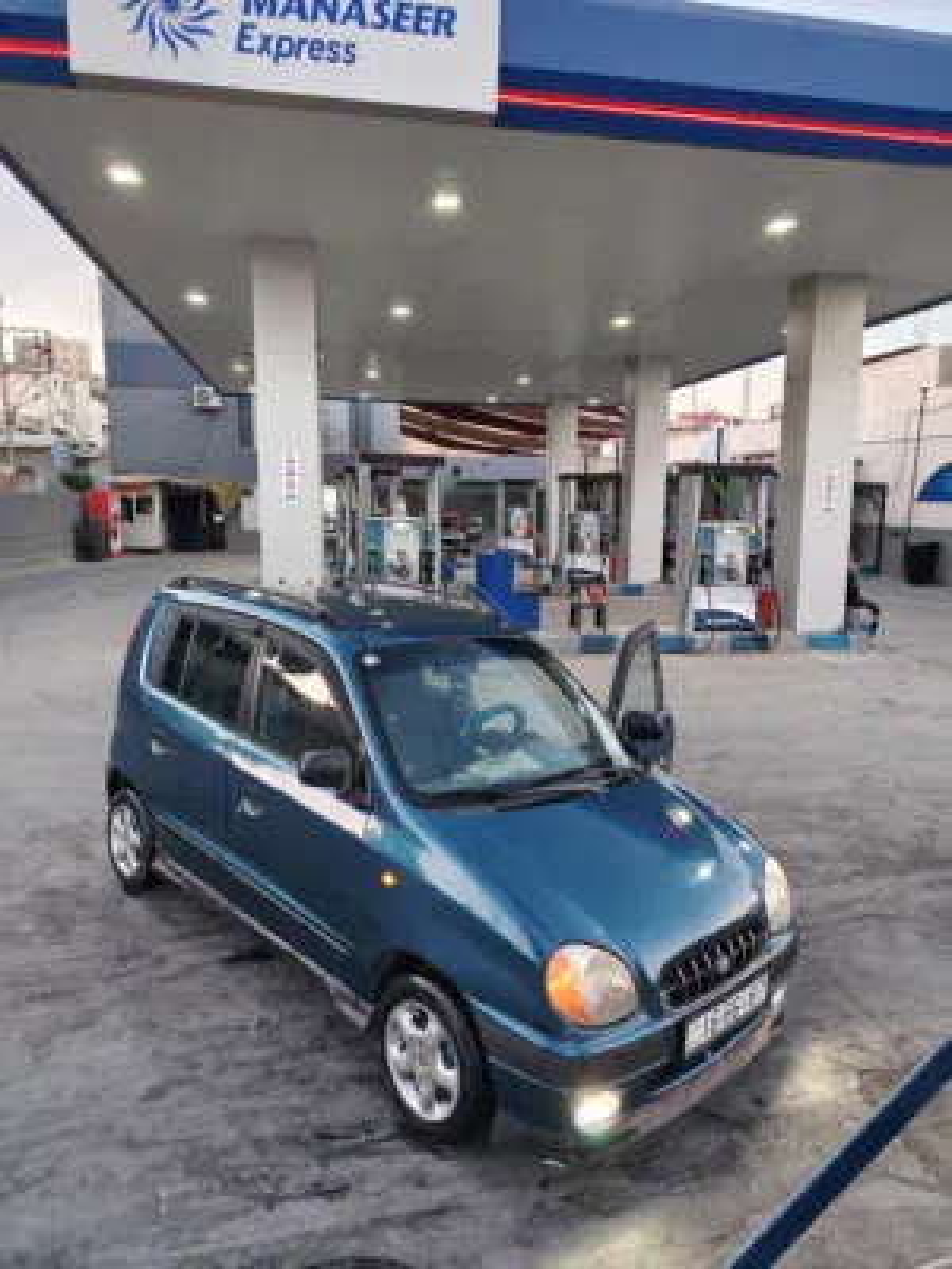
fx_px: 880
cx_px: 476
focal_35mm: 24
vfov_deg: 71.6
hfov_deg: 56.8
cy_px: 634
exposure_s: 1/33.3
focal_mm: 5.25
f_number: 1.75
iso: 144
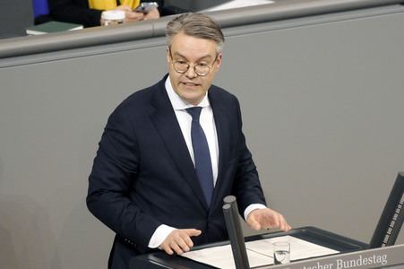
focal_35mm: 400
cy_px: 134
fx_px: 4485
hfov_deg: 5.2
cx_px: 202
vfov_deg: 3.4
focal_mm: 400
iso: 12800
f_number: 5.6
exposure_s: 1/400
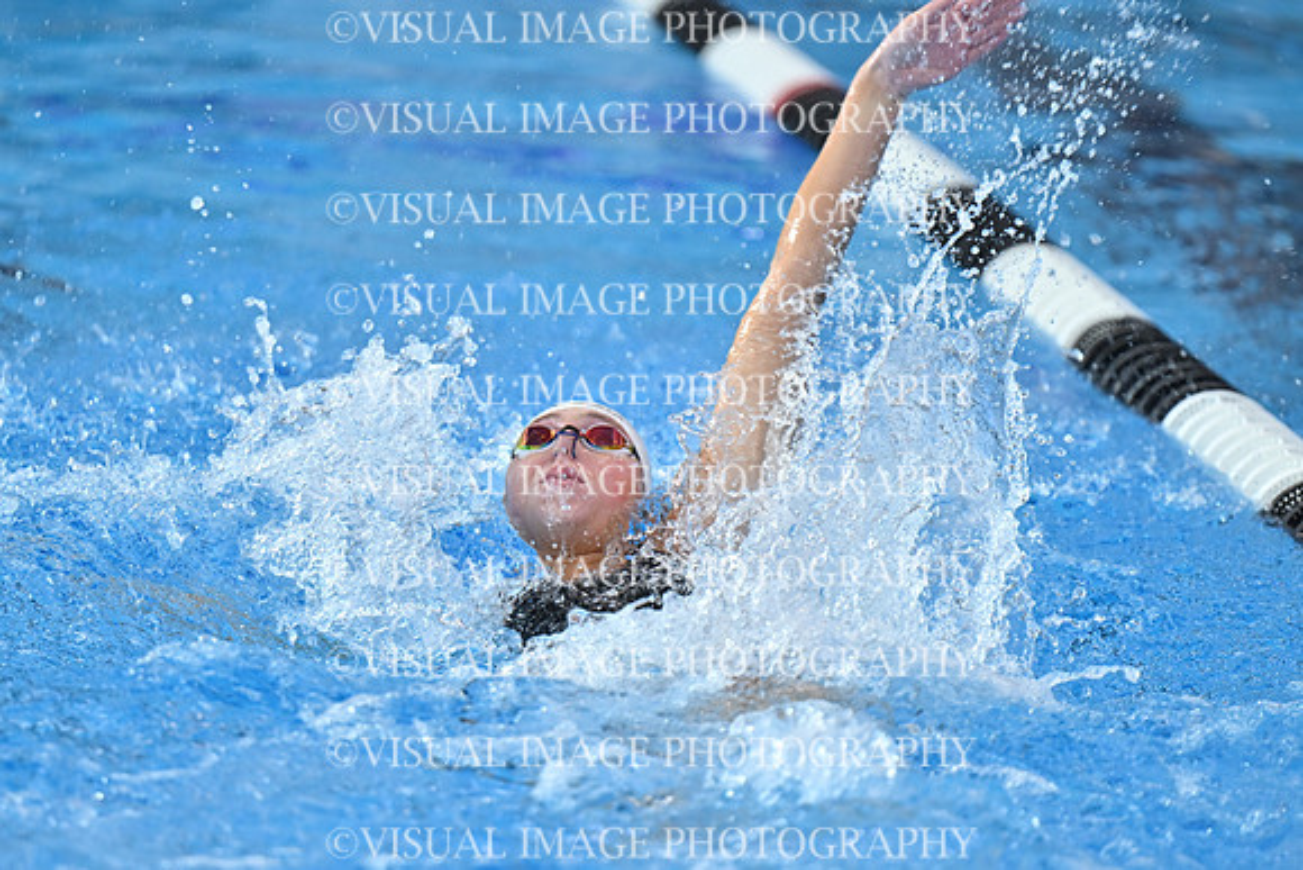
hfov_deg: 6.9
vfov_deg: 4.6
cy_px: 435
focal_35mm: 300
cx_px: 652
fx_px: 10860
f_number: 2.8
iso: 640
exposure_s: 1/500
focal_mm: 200
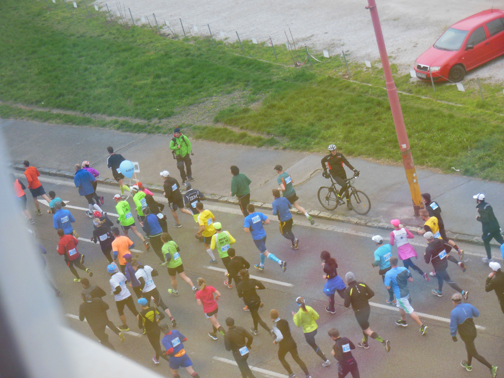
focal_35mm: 98
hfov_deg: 20.0
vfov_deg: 15.1
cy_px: 189
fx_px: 1427
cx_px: 252
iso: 400
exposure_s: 1/125
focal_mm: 17.5
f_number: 4.7
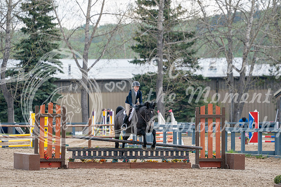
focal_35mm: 274
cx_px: 136
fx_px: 2140
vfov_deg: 5.0
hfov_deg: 7.5
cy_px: 97
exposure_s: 1/320
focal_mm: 259
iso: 200
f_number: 5.6
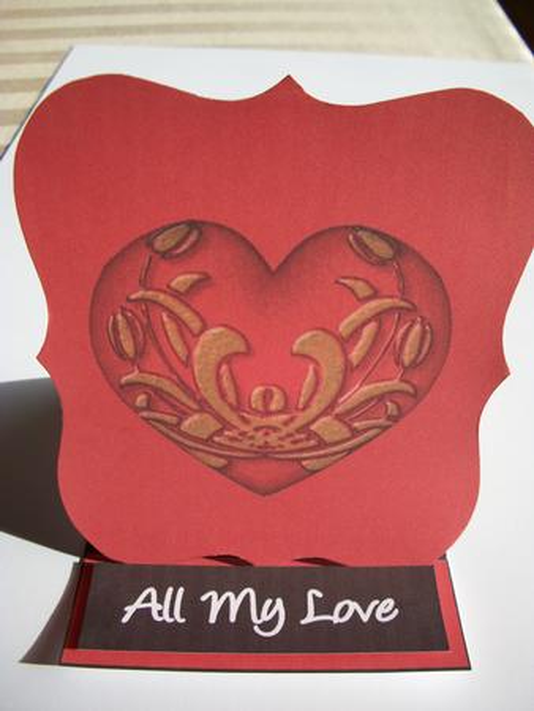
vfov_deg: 52.6
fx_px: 719
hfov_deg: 40.7
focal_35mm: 35
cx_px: 267
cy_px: 356
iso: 80
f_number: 3.1
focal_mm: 6.3
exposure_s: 1/320
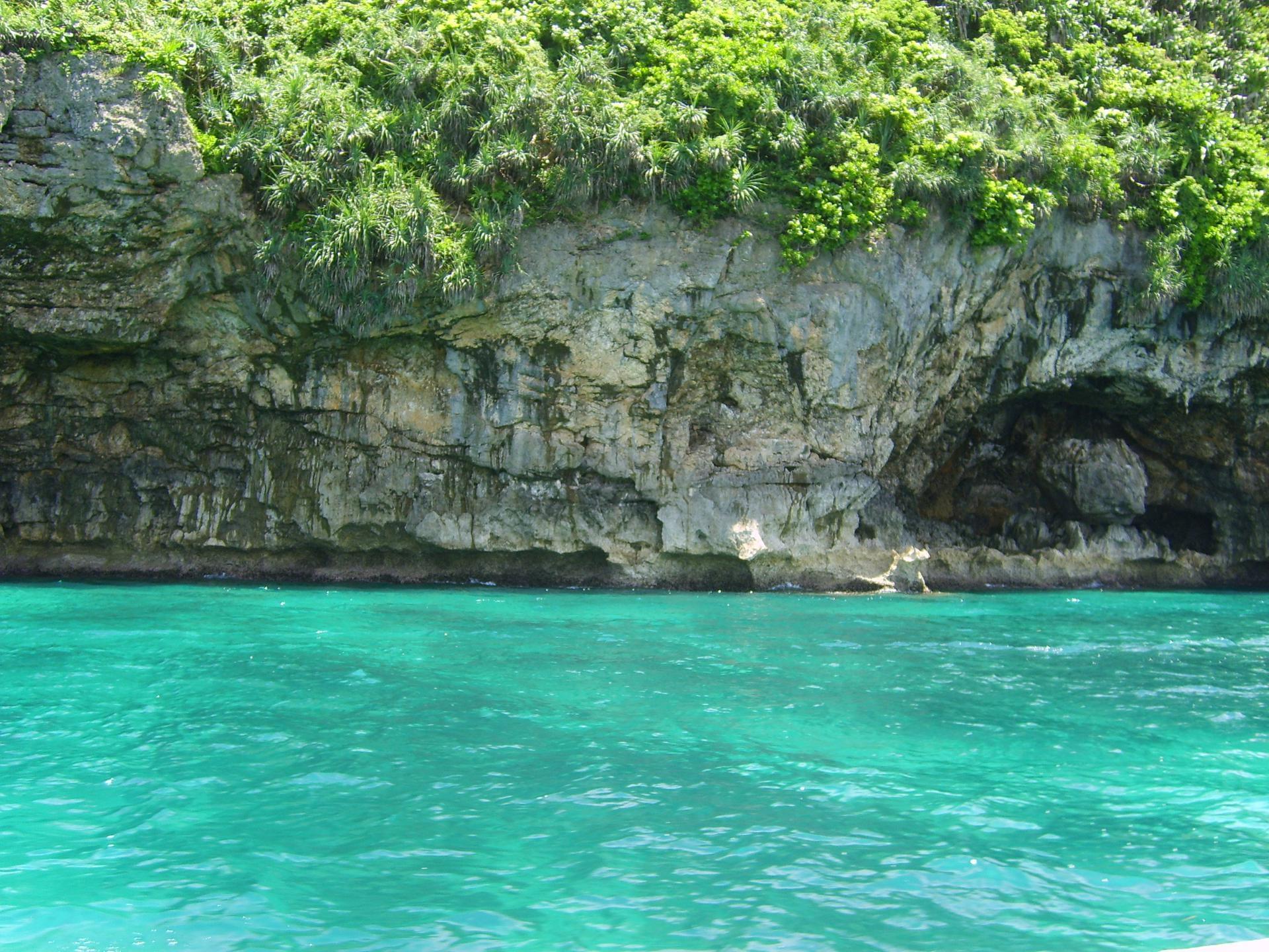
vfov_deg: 40.7
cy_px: 476
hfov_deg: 52.6
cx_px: 634
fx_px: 1283
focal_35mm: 35
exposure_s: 1/180
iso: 50
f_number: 2.8
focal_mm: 5.8
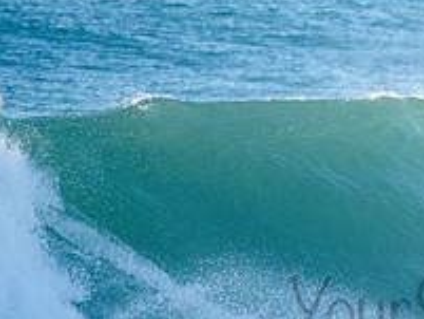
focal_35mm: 1390
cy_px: 290
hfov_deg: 1.4
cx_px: 508
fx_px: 17036
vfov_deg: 1.1
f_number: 5.6
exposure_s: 1/1600
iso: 450
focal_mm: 500
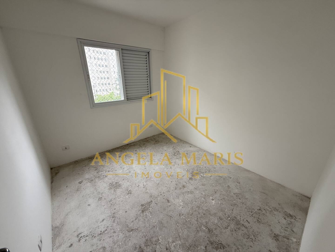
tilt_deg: -22.2
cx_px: 168
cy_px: 126
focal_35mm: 14
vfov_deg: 85.7
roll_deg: -0.2
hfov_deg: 102.1
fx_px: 135
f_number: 2.2
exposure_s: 1/99
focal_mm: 2.22
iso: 80
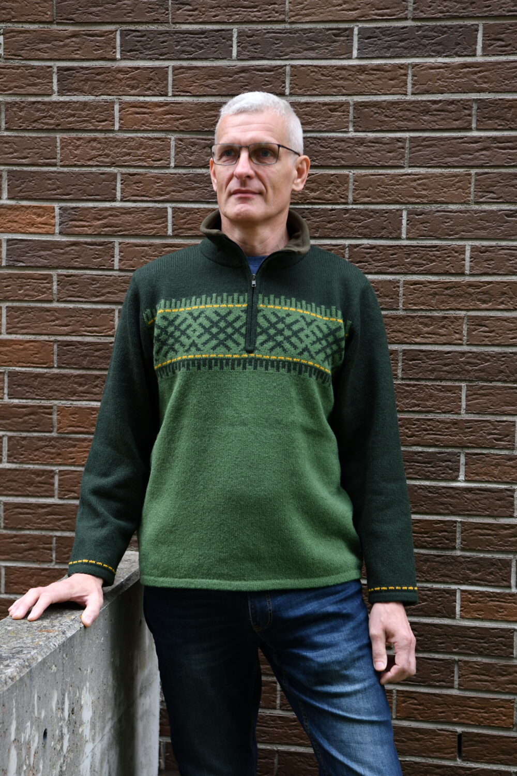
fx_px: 1508
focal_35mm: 70
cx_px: 258
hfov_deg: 19.5
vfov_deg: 28.8
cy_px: 388
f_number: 5.6
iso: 800
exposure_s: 1/125
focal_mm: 70
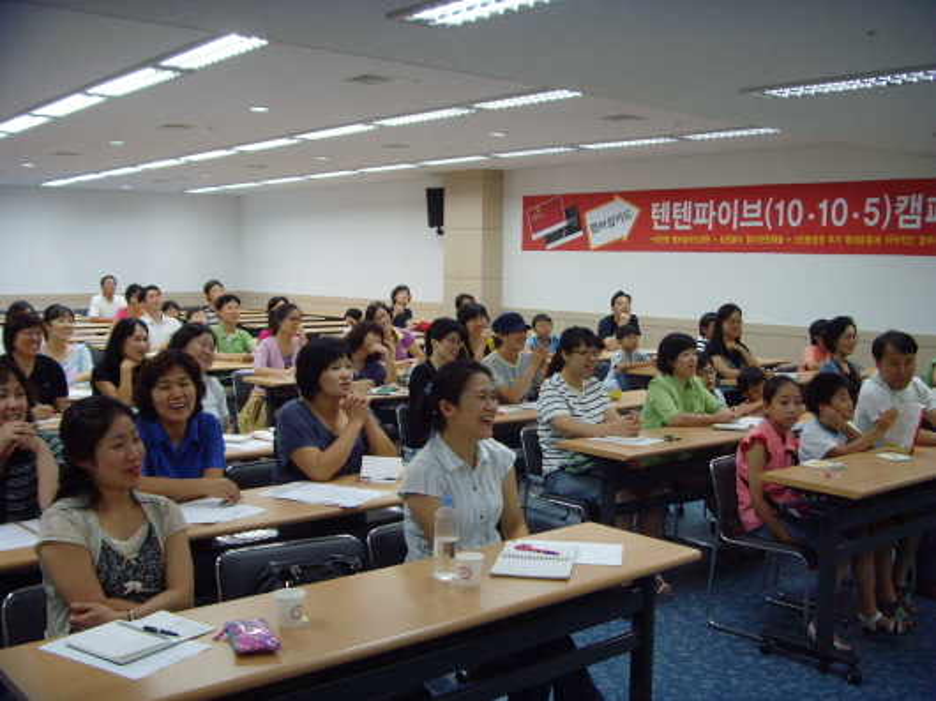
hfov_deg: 47.9
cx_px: 468
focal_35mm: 39
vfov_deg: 36.8
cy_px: 350
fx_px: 1054
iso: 200
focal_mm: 6.6
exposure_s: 1/30
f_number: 3.5
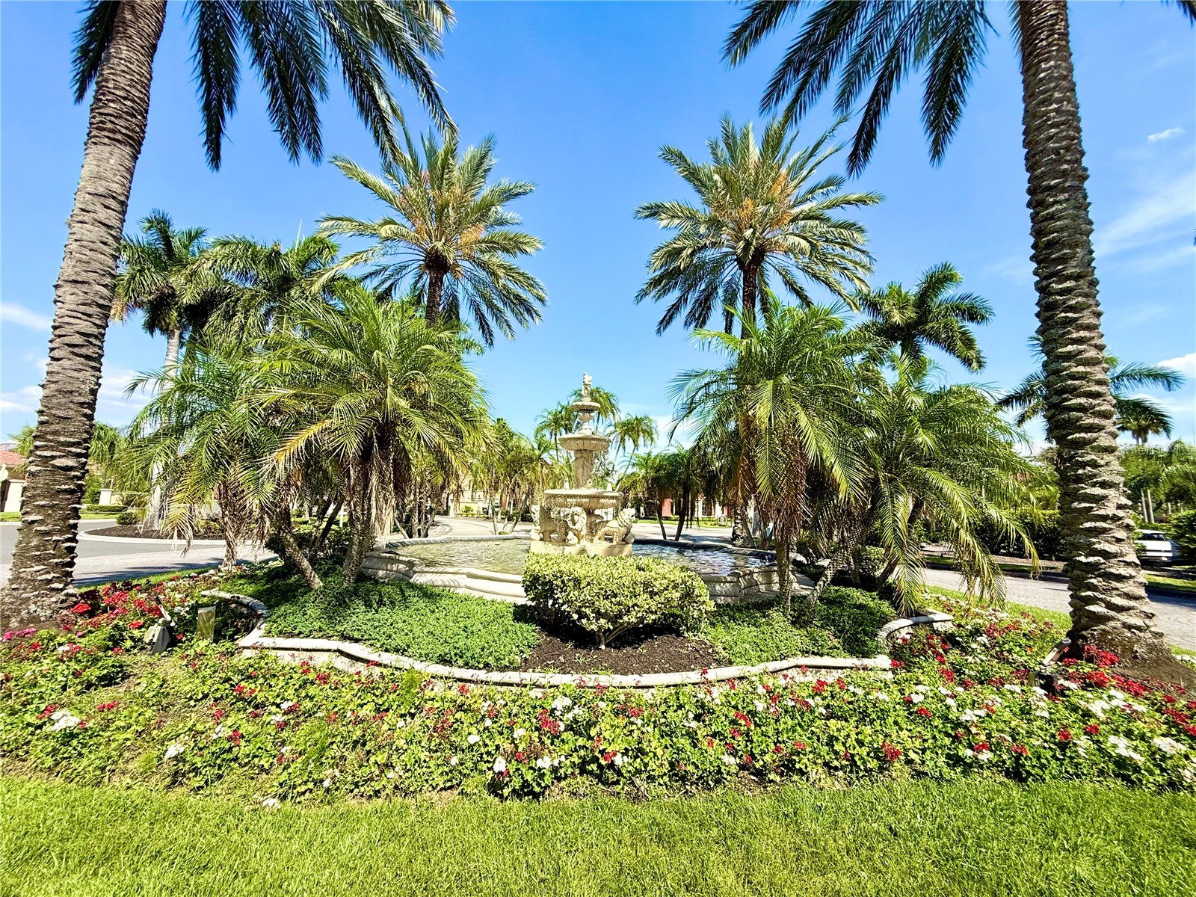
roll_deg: -1.9
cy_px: 448
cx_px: 598
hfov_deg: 102.1
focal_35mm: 14
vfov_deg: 85.7
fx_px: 484
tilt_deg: +7.5
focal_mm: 2.22
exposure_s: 1/1698
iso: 50
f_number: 2.2
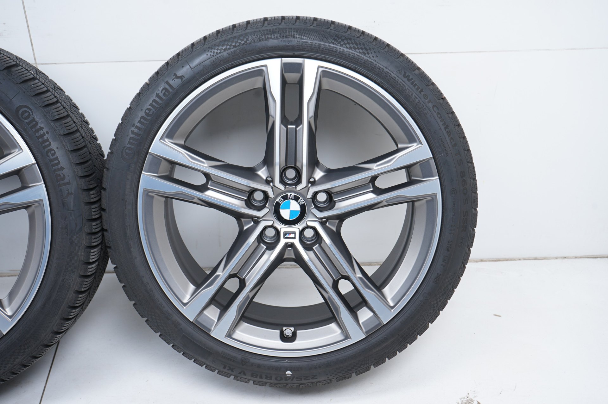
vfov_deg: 28.0
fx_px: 810
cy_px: 202
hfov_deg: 41.1
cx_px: 304
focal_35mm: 48
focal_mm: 48
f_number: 7.1
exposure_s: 1/125
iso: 250
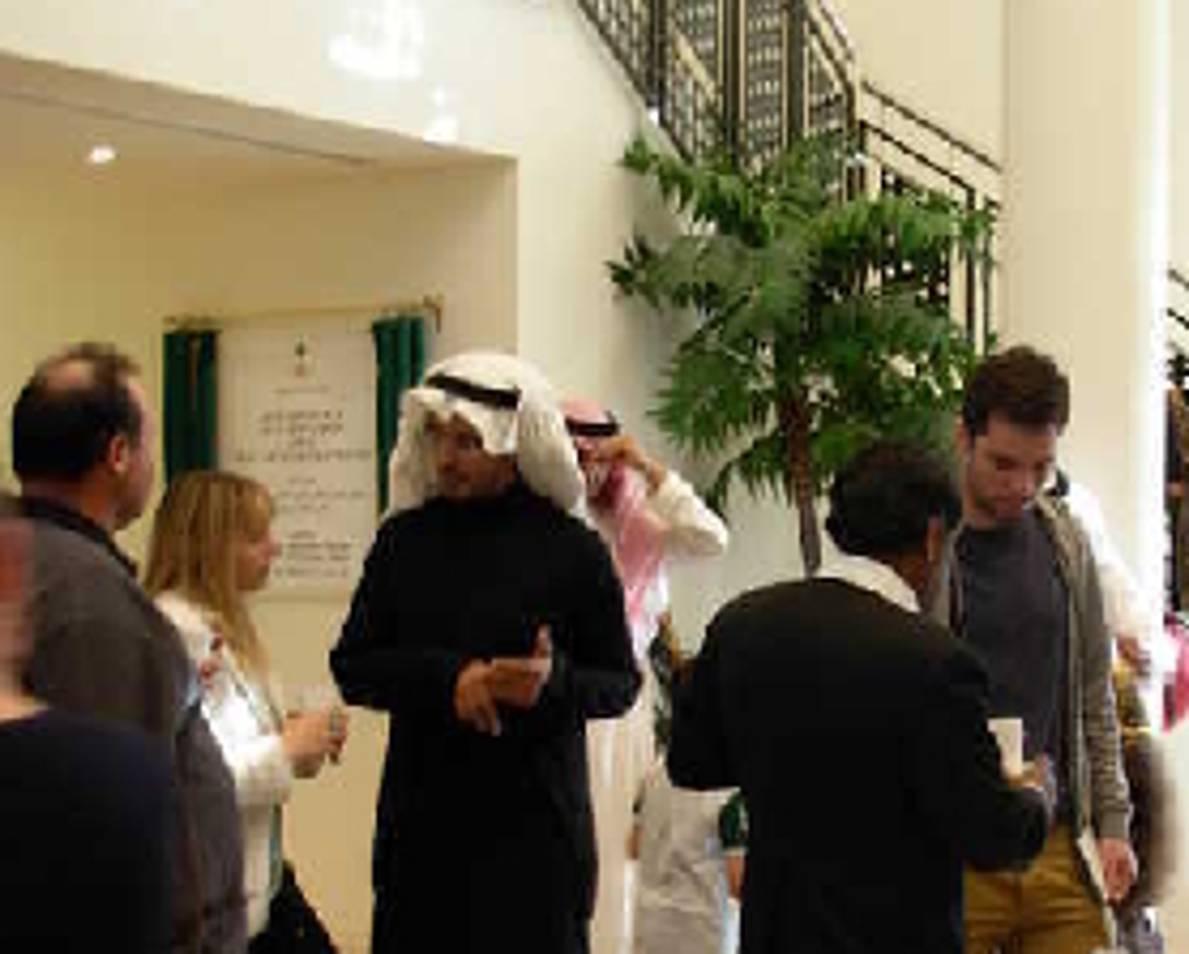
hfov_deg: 29.4
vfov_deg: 23.8
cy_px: 607
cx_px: 740
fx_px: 2255
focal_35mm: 64
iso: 79
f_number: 2.9
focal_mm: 6.3
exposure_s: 1/17.9
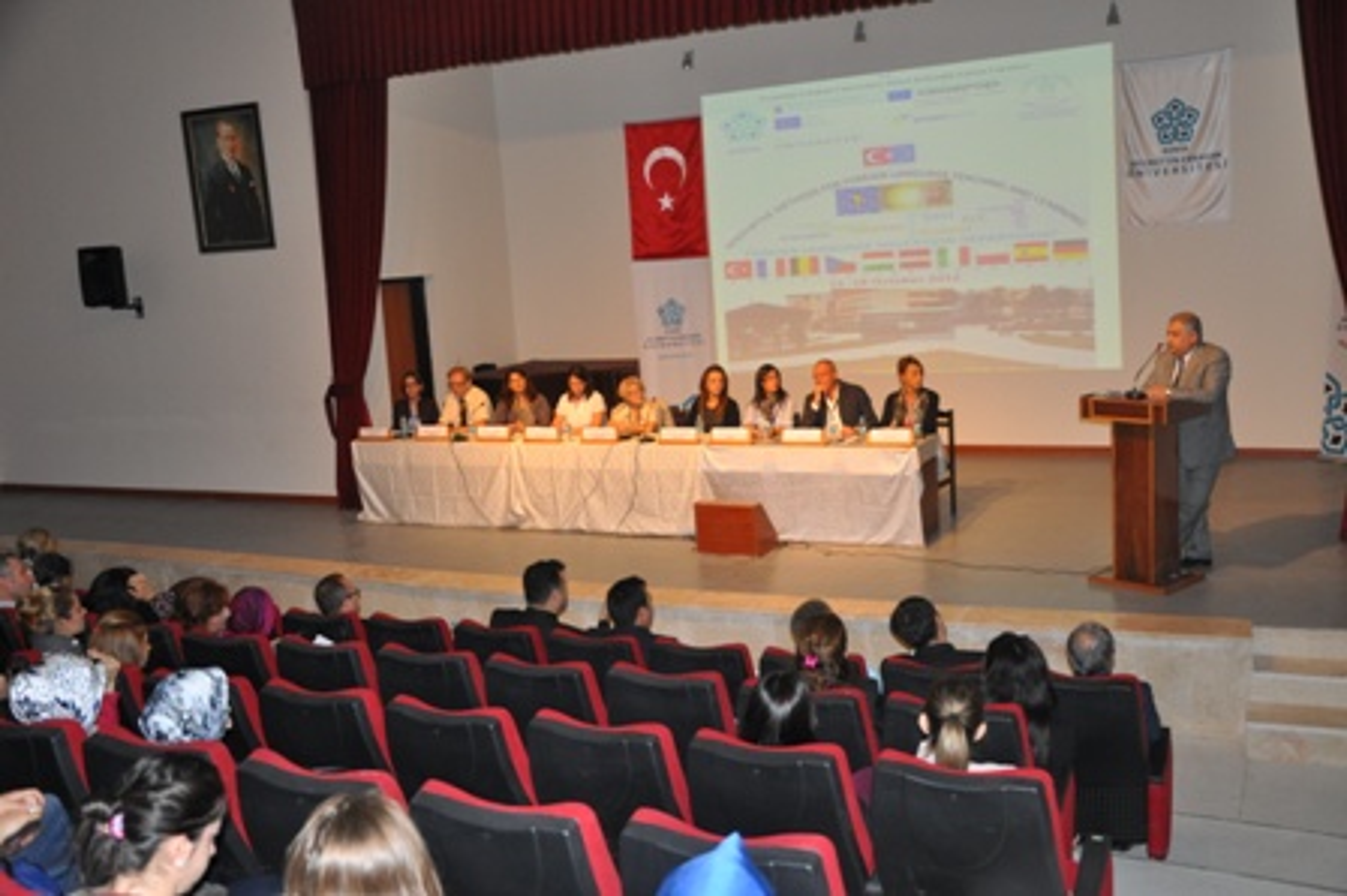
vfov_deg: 36.8
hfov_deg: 53.2
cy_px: 448
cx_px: 674
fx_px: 1346
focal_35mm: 36
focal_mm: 24
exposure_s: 1/60
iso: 800
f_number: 4
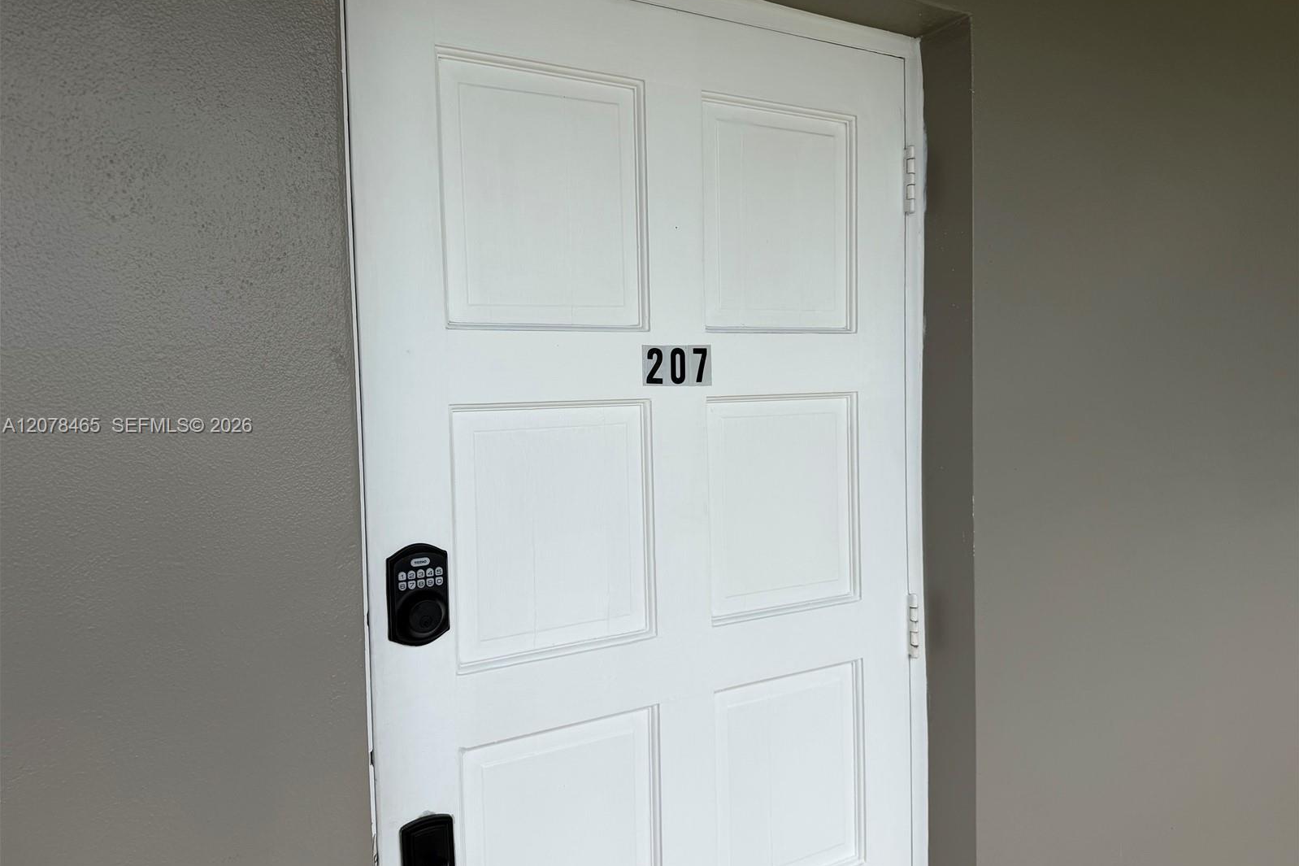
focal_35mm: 25
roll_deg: +1.4
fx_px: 902
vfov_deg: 51.3
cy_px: 427
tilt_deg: -4.8
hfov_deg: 71.5
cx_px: 650
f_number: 1.78
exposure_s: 1/2169
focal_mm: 6.76
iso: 80
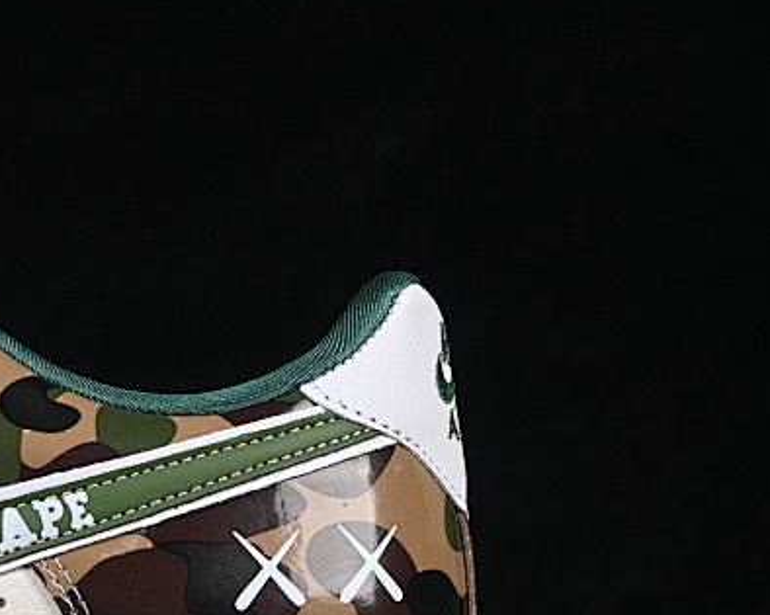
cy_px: 430
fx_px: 4397
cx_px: -195
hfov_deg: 9.8
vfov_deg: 8.0
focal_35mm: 193
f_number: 8
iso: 160
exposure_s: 1/80
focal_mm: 50
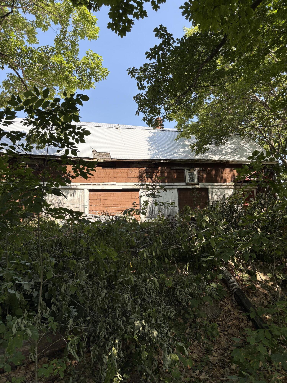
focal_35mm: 26
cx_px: 144
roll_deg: +2.2
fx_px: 287
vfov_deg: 67.3
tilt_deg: +9.6
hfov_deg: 53.1
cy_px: 192
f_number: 1.6
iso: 64
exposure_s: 1/973
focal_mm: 5.96
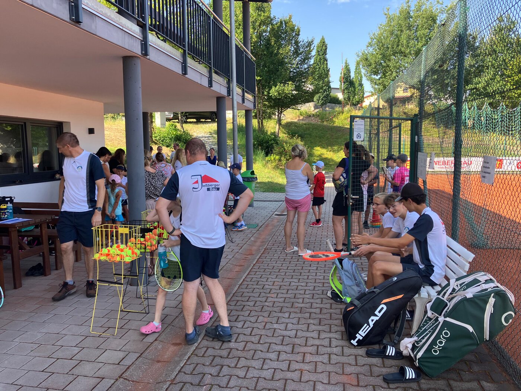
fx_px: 421
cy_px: 196
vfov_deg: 49.7
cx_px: 260
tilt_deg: -4.3
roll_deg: +0.7
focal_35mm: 28
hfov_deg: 63.4
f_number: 1.8
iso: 25
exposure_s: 1/223
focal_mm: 3.99
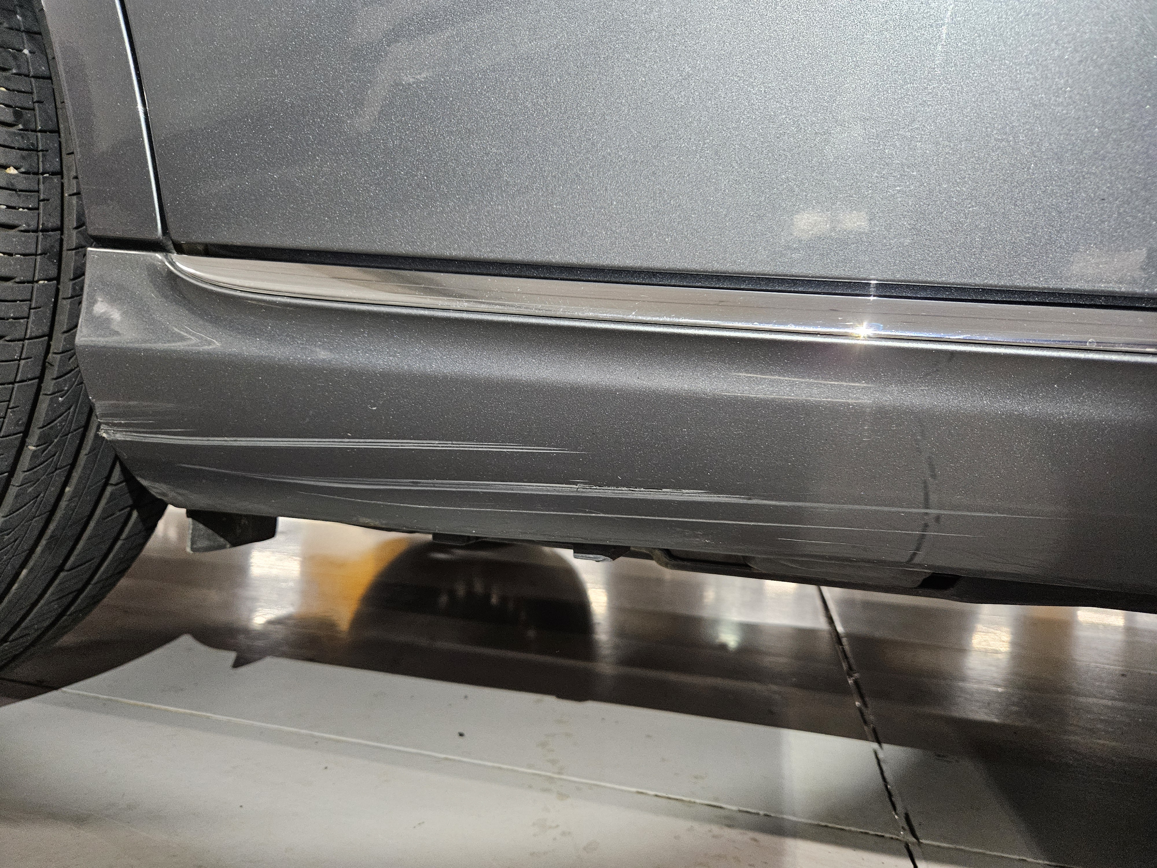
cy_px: 434
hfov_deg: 73.9
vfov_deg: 58.9
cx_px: 578
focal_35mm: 23
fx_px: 769
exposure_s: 1/60
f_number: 1.8
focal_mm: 5.4
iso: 640
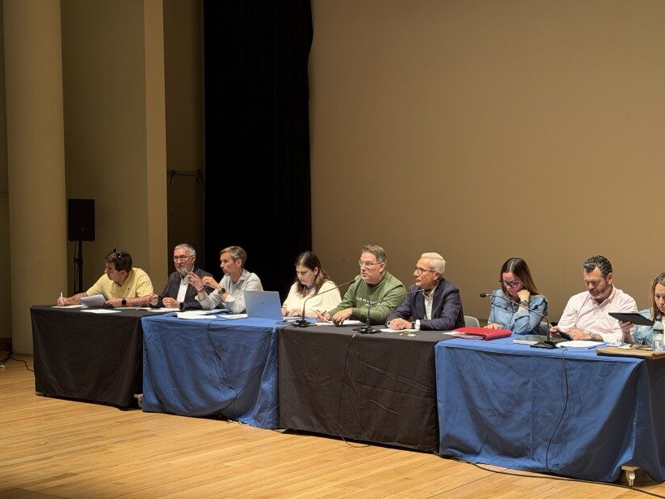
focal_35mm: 60
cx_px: 375
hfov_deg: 32.1
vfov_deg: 24.4
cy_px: 290
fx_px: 1152
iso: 160
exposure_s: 1/50
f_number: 1.78
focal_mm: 6.76
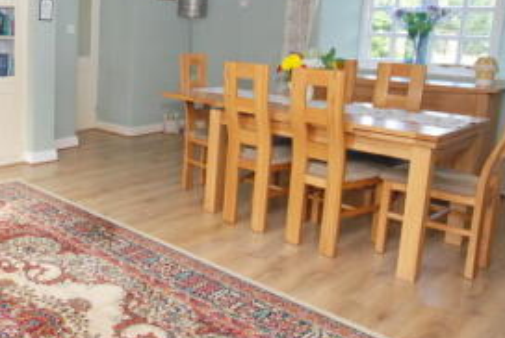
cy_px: 99
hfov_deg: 49.3
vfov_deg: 36.4
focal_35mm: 36
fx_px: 506
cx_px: 86
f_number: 4
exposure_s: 1/60
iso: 400
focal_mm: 10
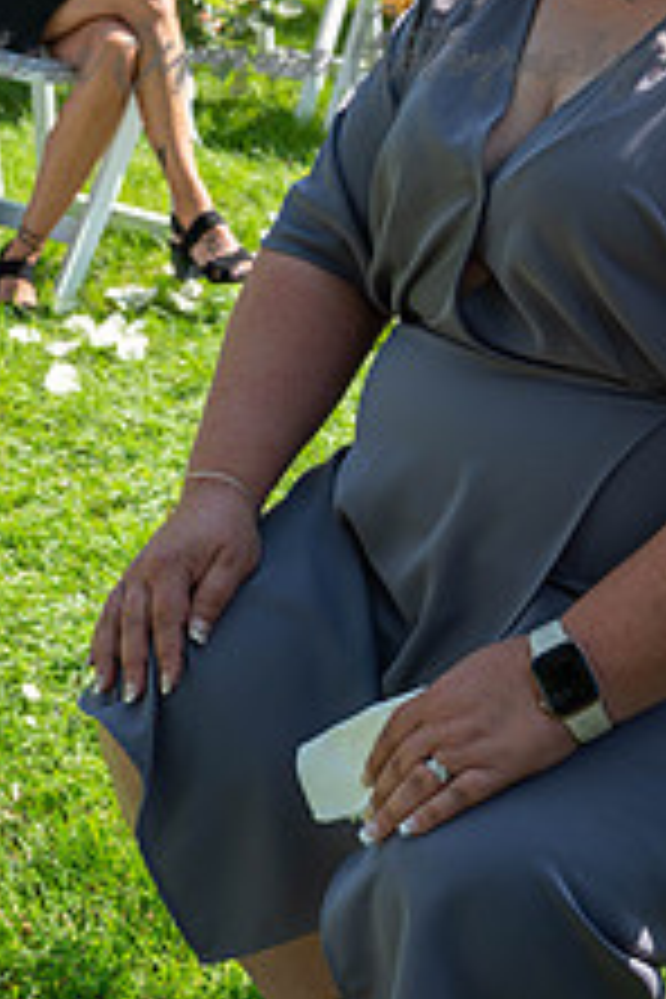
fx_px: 2192
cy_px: 230
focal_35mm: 79
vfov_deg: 25.3
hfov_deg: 17.2
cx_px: 479
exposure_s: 1/250
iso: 180
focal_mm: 39
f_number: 5.6
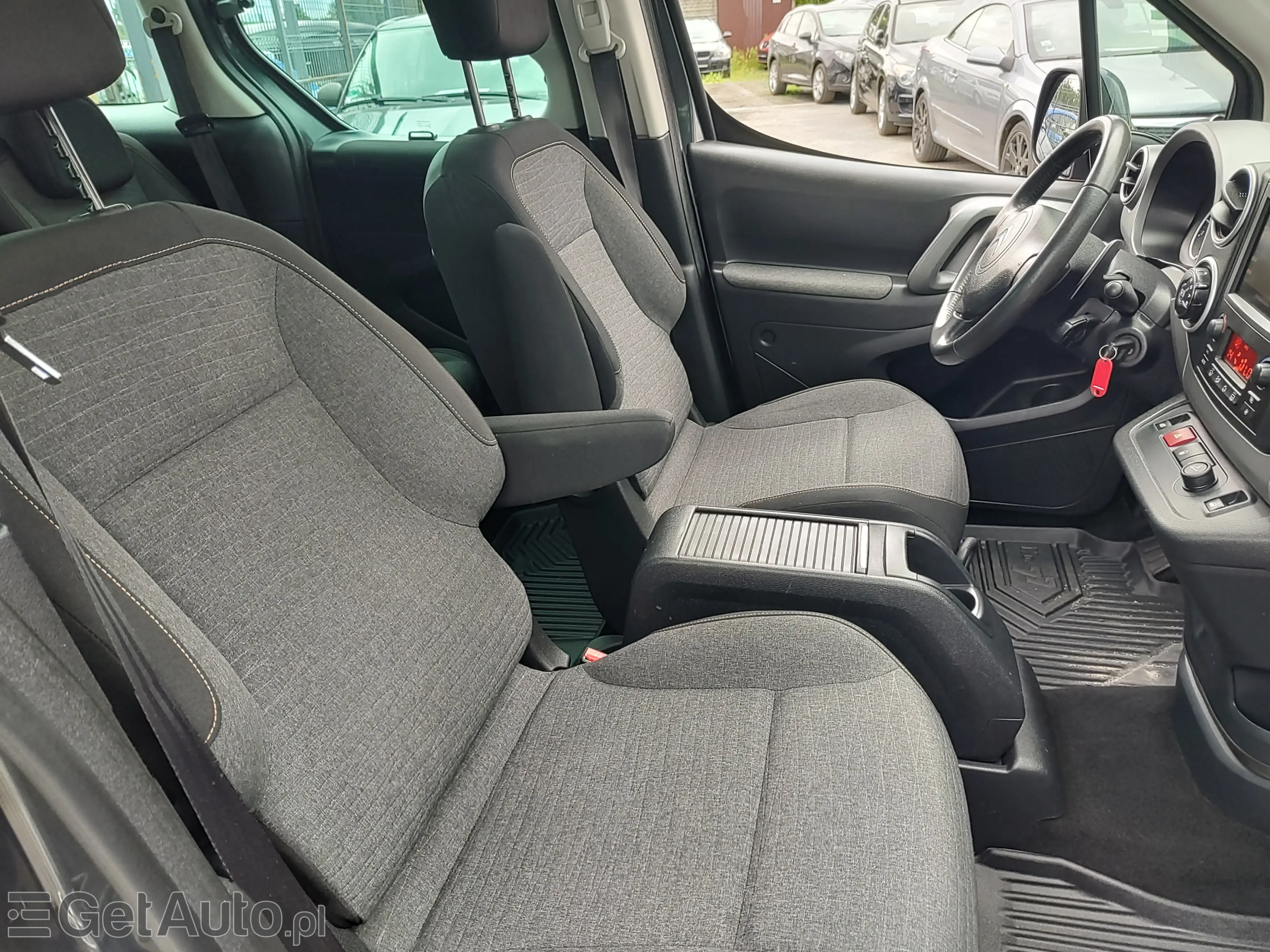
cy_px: 476
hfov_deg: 73.9
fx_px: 844
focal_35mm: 23
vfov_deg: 58.9
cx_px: 635
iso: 100
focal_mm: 5.56
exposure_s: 1/101
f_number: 1.8
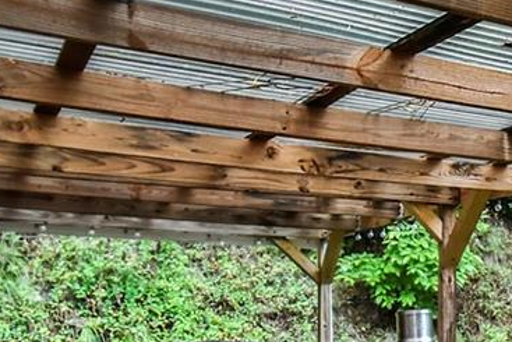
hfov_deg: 25.2
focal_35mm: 67
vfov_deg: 19.5
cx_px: 698
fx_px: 953
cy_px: 376
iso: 4000
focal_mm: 24
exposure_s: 1/100
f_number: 10
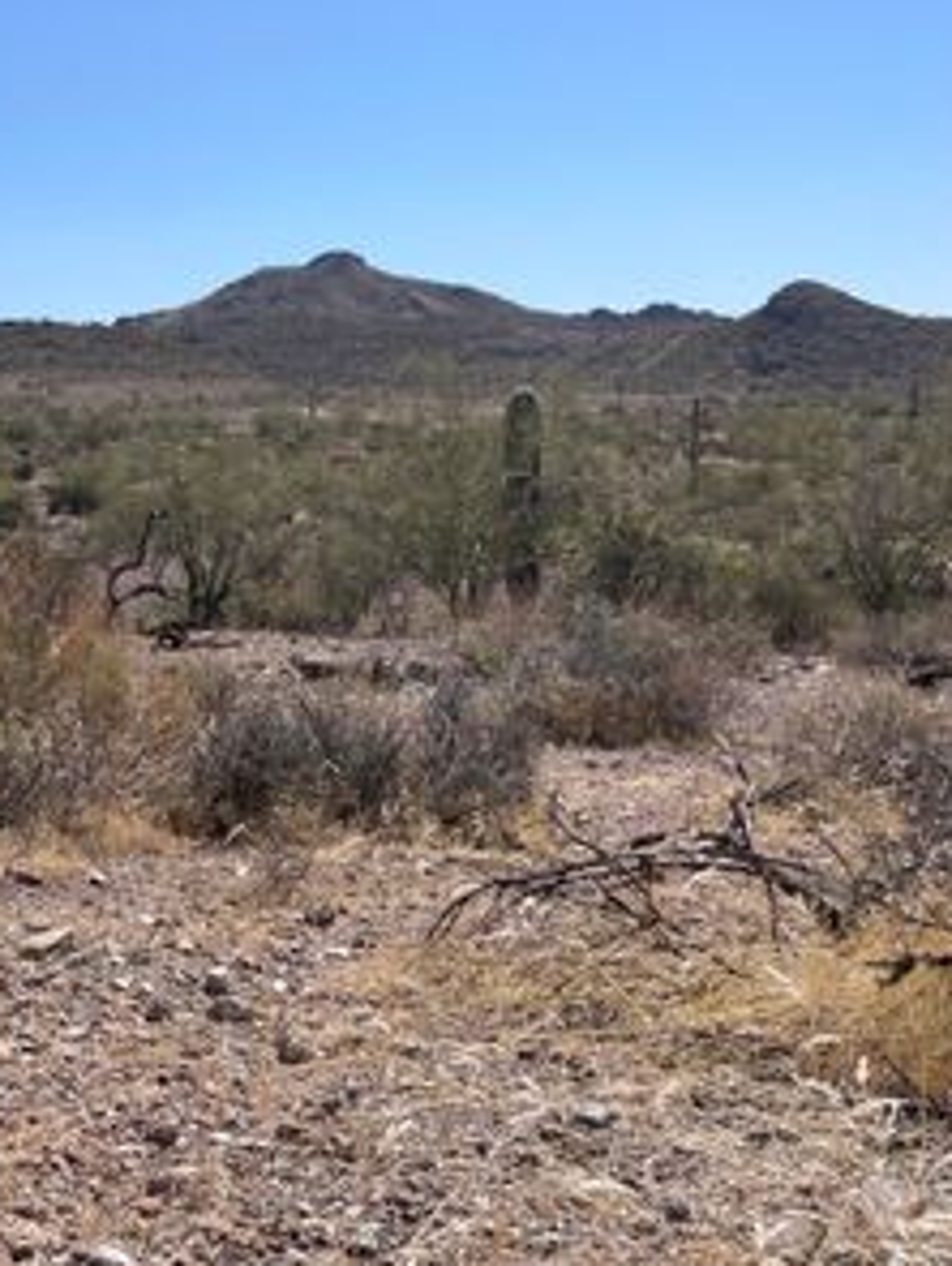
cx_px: -81
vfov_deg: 42.8
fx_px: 1610
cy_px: 560
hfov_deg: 29.8
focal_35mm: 44
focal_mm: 4.2
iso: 32
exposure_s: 1/4831
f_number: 1.6
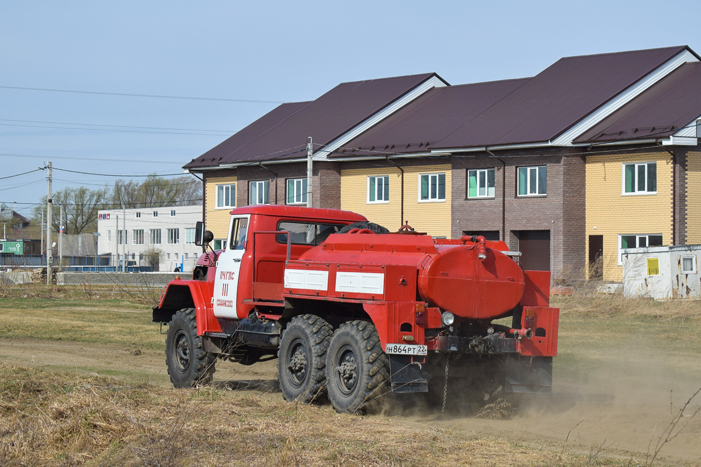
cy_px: 234
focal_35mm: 82
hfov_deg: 24.6
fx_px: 1606
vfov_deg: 16.6
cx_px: 350
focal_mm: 55
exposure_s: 1/1000
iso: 200
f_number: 7.1
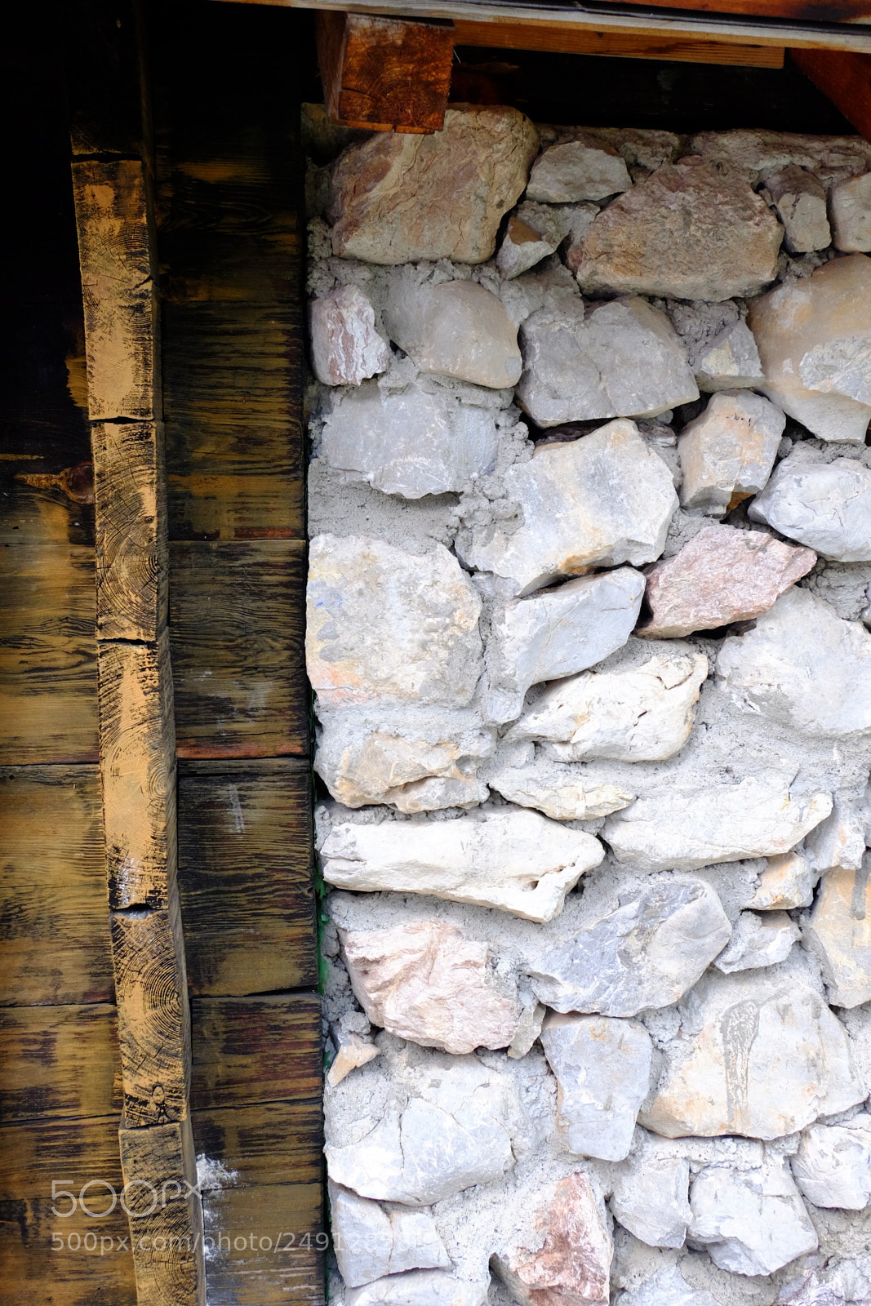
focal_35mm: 42
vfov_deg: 46.4
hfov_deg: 31.9
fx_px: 1524
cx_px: 436
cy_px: 653
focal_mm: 27.9
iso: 1250
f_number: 5.6
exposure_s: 1/60
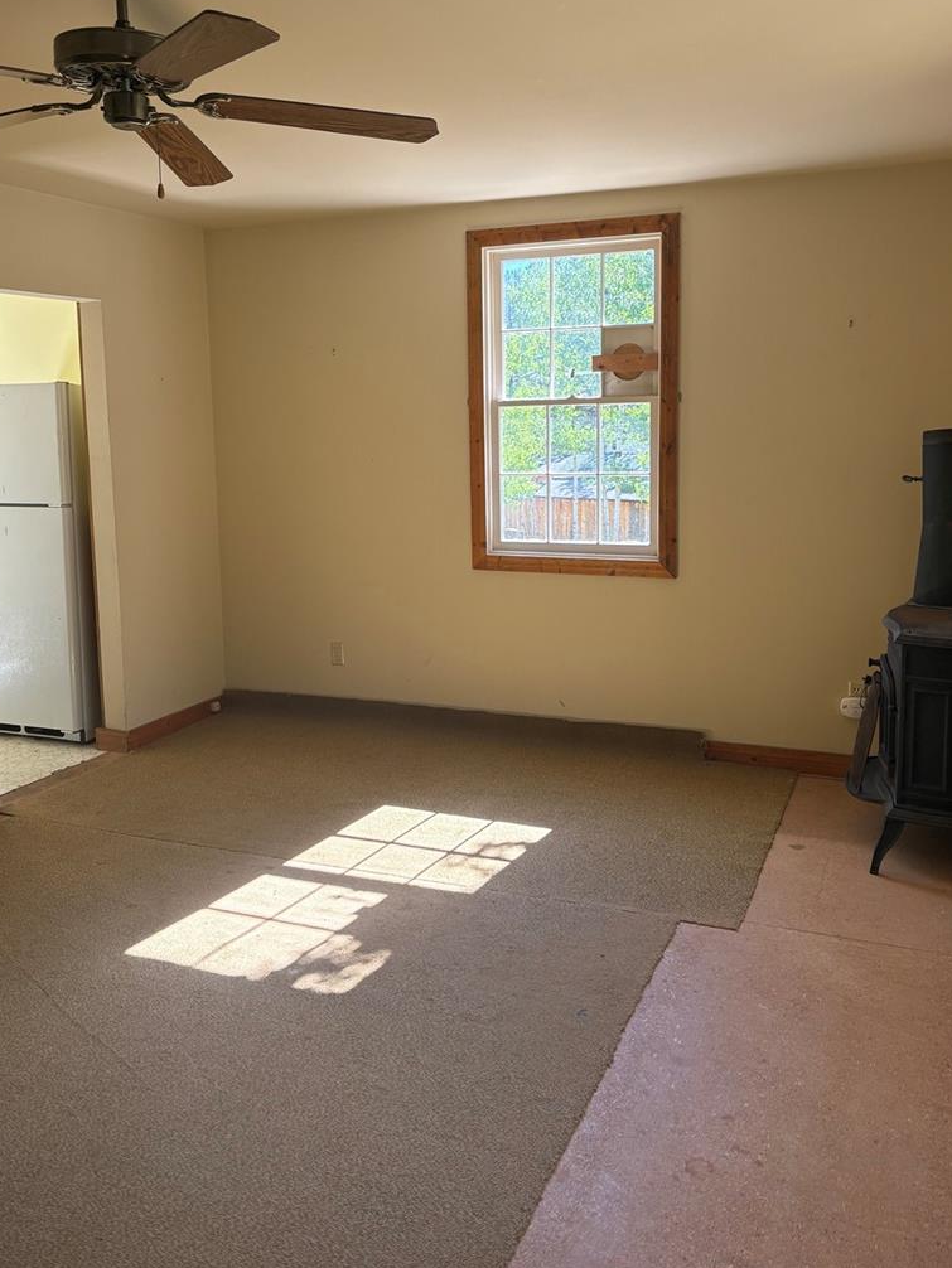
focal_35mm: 31
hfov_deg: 45.5
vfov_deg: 58.2
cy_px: 556
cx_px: 467
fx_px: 1136
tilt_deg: -8.5
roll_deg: +1.0
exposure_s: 1/242
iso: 80
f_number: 1.6
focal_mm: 5.96
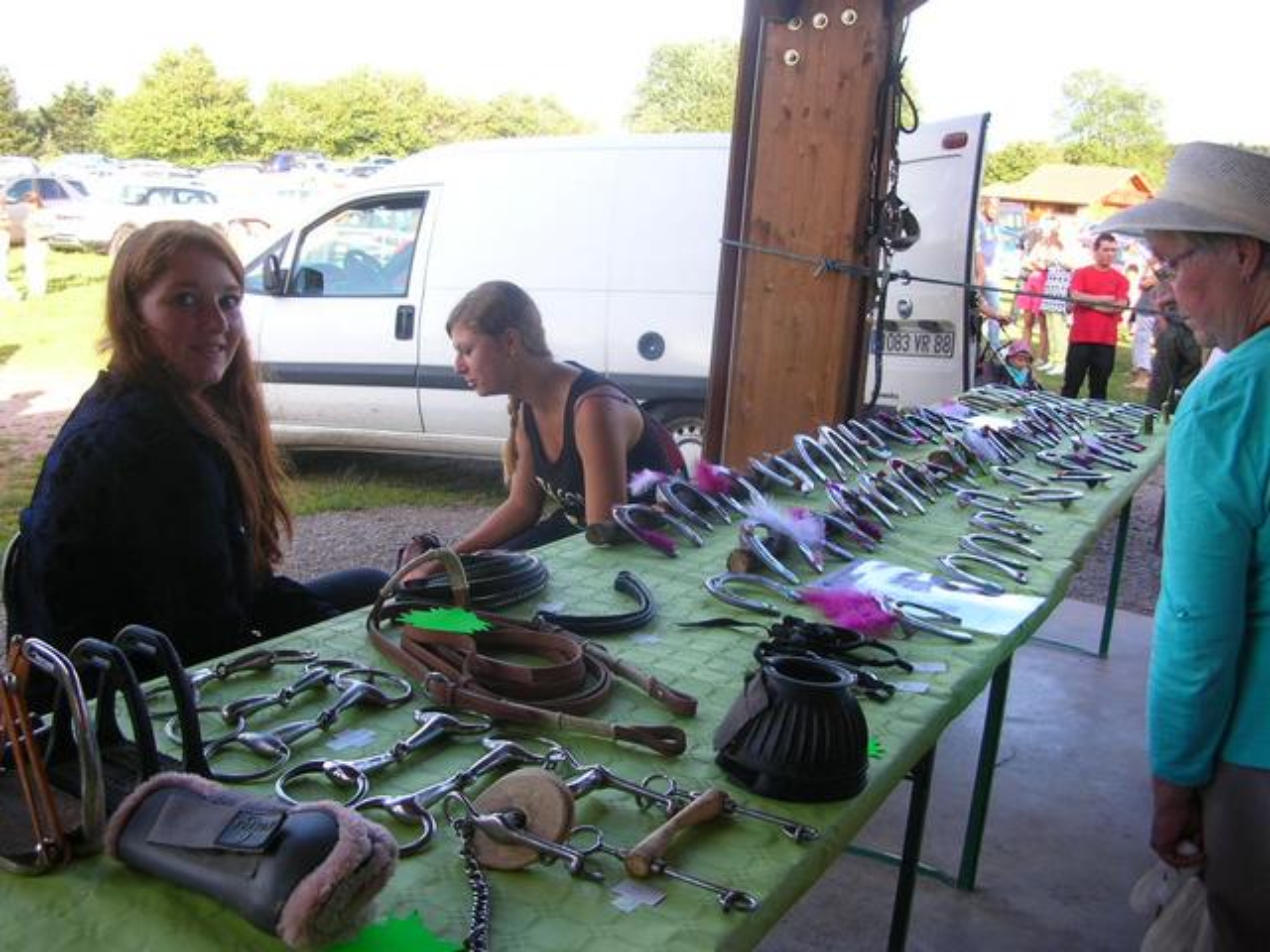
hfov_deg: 52.6
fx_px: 1284
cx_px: 635
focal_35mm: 35
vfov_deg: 40.7
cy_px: 476
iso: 50
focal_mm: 5.8
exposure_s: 1/106
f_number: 2.8
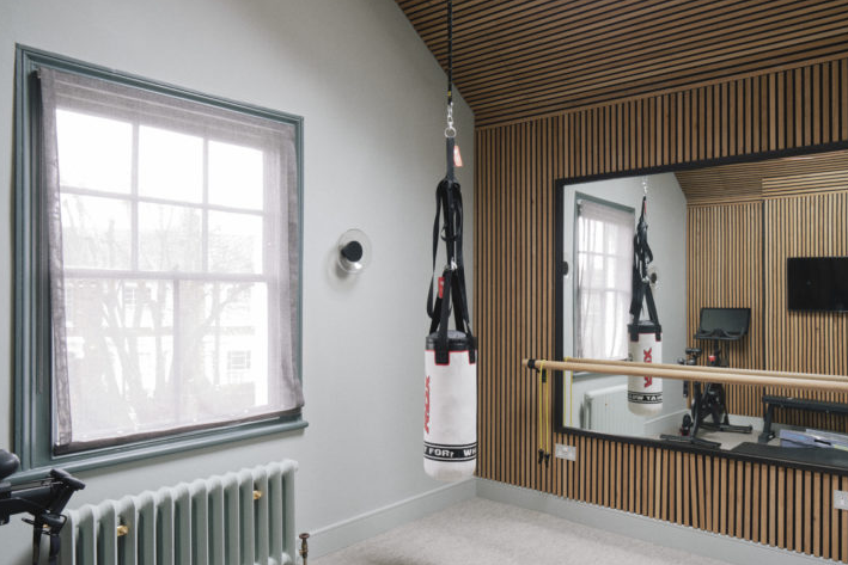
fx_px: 613
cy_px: 299
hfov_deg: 69.3
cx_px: 452
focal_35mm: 26
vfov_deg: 49.5
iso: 200
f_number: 11
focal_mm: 16
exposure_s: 2.5
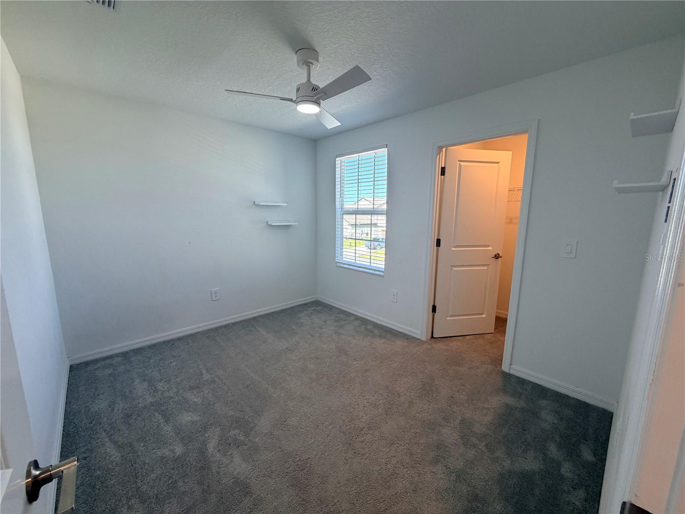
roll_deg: +0.2
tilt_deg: -9.0
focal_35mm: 14
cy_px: 257
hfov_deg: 102.1
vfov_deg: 85.7
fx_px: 277
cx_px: 342
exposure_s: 1/120
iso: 160
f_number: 2.2
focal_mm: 2.22
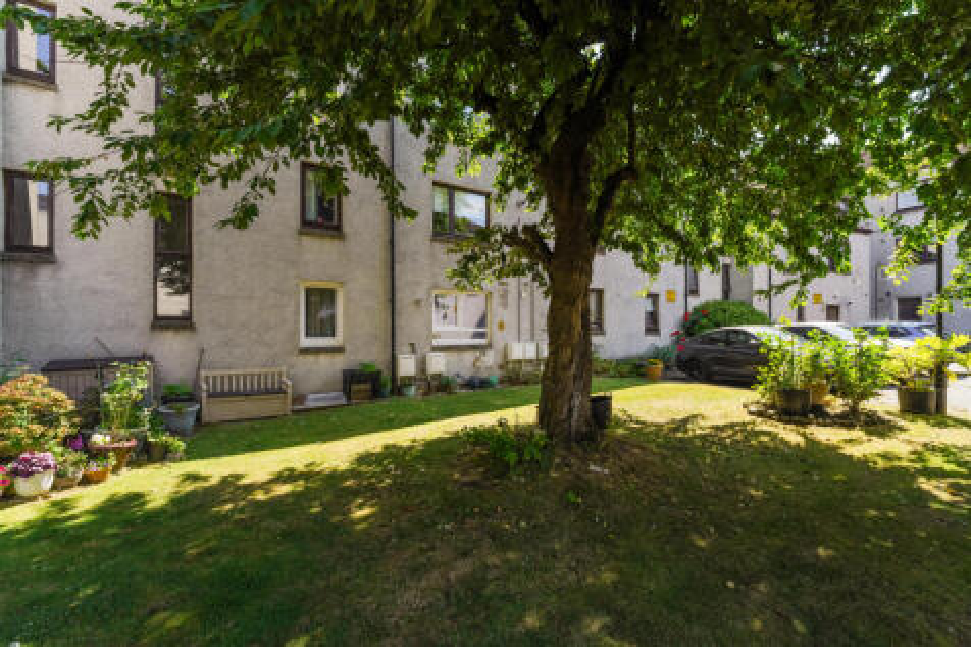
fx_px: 431
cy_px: 324
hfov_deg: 96.8
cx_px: 486
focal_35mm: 16
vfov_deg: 73.7
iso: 250
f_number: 7.1
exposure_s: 1/250
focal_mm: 16
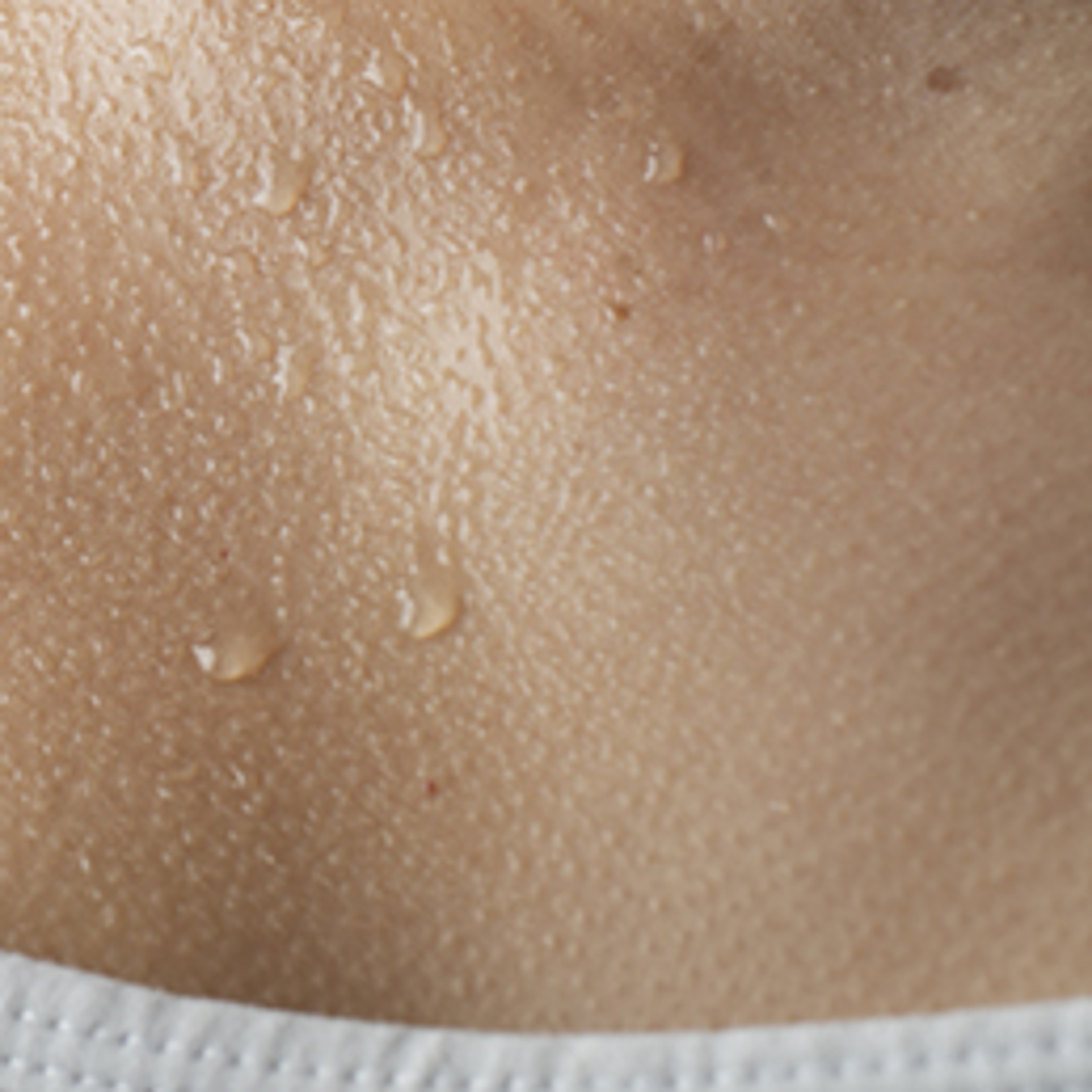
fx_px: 4675
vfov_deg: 13.2
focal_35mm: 131
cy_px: 82
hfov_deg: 12.8
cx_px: -426
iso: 100
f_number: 4.5
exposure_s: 1/100
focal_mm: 50
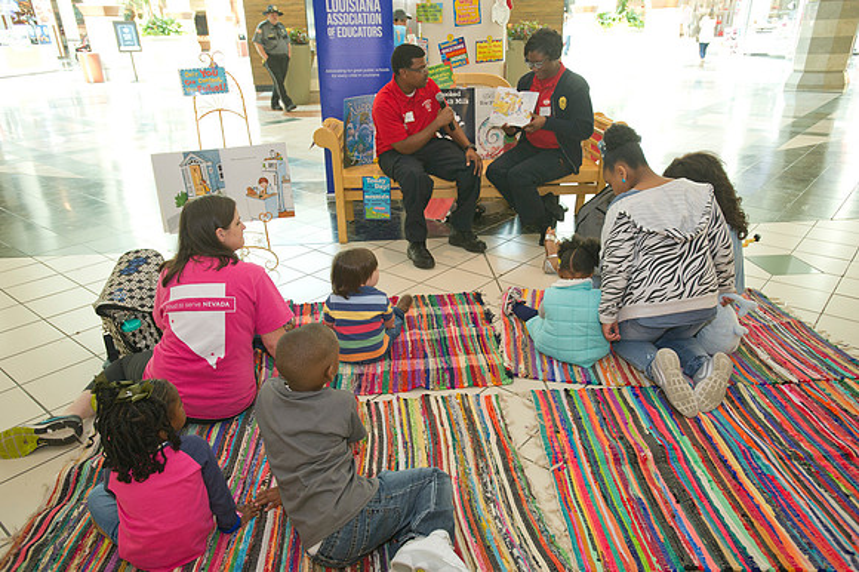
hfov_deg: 71.5
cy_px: 286
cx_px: 430
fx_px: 596
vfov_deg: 51.2
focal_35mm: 25
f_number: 3.5
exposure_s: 1/250
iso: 1250
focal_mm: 25
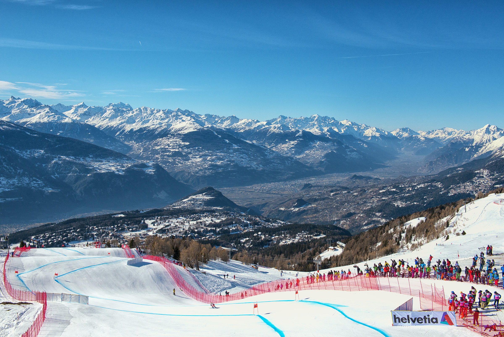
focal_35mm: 35
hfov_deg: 54.4
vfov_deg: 37.9
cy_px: 168
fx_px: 490
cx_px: 252
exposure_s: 1/3200
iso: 400
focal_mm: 35
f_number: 8
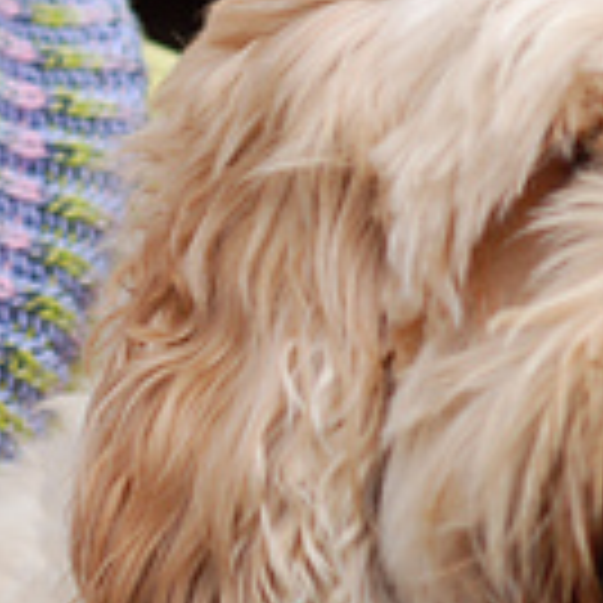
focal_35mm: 405
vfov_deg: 4.3
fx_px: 7974
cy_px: 533
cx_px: 36
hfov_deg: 4.3
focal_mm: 85
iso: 400
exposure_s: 1/250
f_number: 4
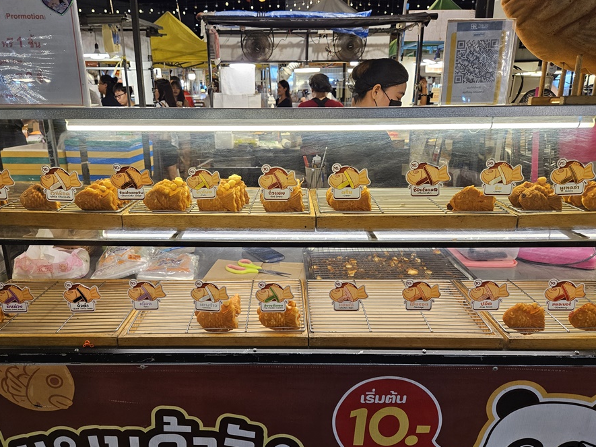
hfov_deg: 67.3
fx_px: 447
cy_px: 232
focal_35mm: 26
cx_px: 285
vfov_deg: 53.0
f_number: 1.8
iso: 125
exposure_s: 1/190
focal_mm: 5.4
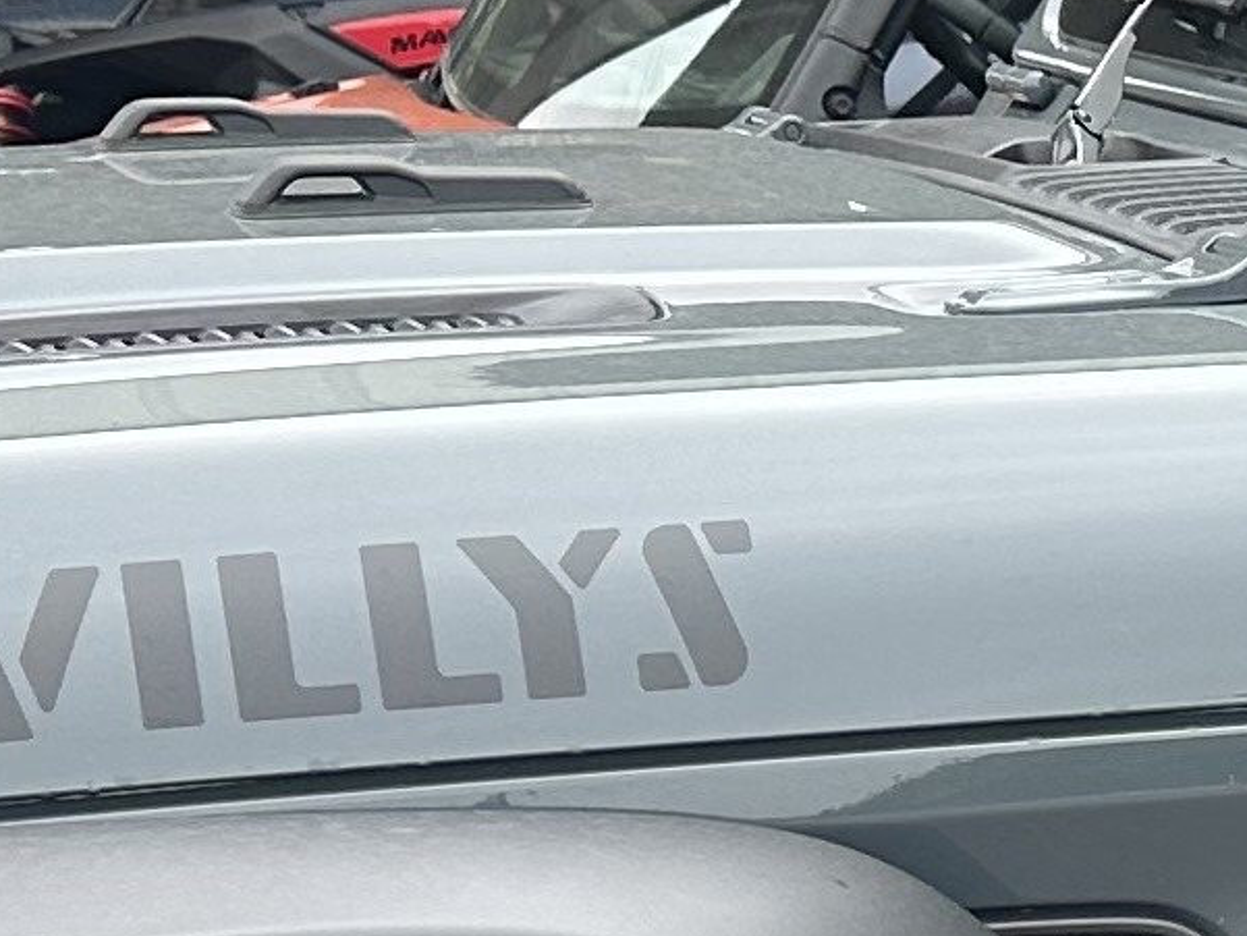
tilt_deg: -12.9
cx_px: 2365
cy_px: 1312
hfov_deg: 11.3
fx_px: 5801
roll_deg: -1.3
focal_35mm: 161
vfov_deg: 9.0
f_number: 1.78
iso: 80
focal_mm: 6.86
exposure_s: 1/590
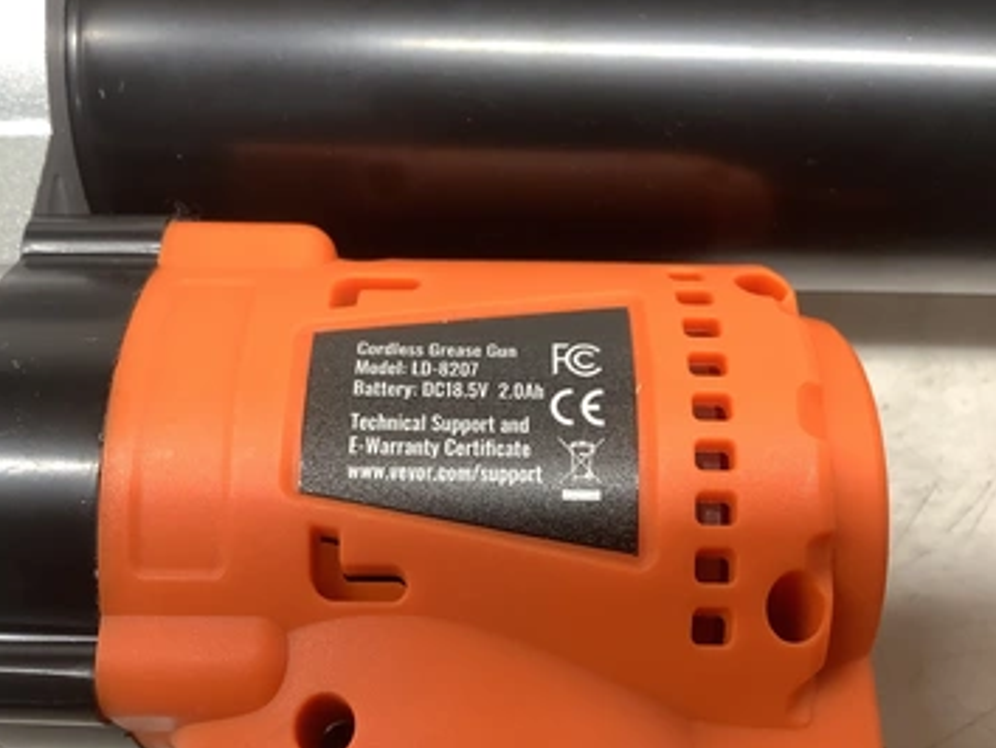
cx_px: 504
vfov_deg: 40.7
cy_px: 408
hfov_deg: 52.6
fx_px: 1008
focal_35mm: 35
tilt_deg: -65.0
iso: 100
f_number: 2.4
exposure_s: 1/60
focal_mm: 3.3
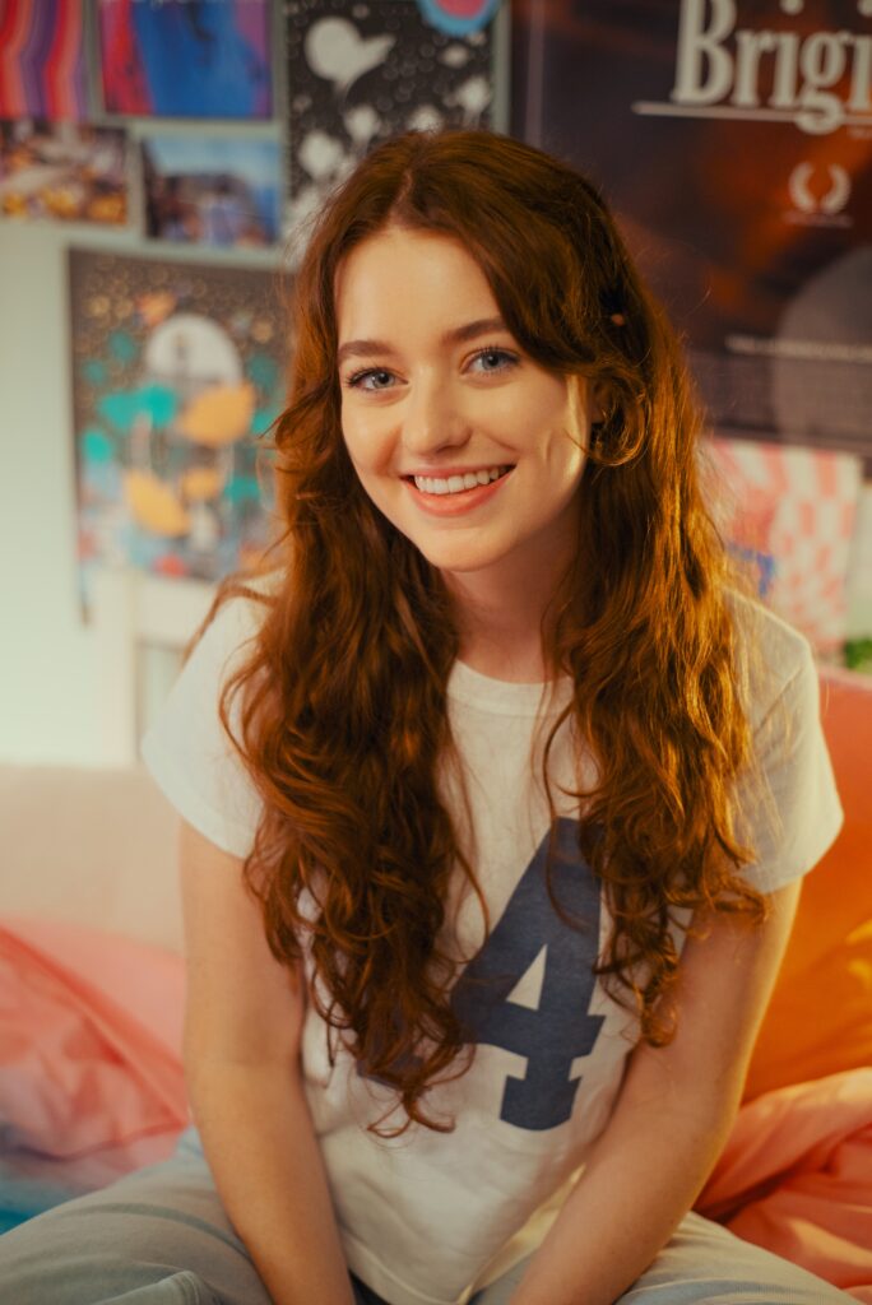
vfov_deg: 39.6
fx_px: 1814
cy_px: 652
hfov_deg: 27.0
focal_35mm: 50
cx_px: 436
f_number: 2.5
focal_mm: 50
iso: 1000
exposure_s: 1/125
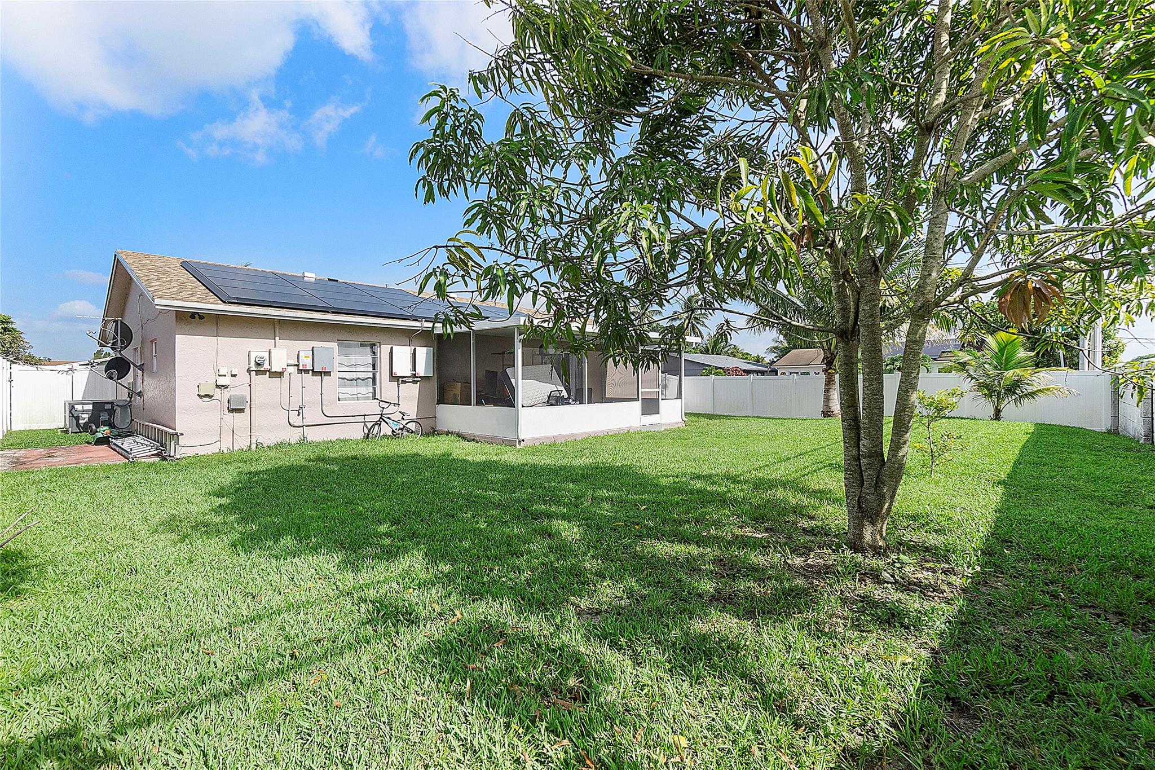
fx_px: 481
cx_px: 578
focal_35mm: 15
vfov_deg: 77.3
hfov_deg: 100.4
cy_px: 385
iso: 250
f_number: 9
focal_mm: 10
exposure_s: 1/400
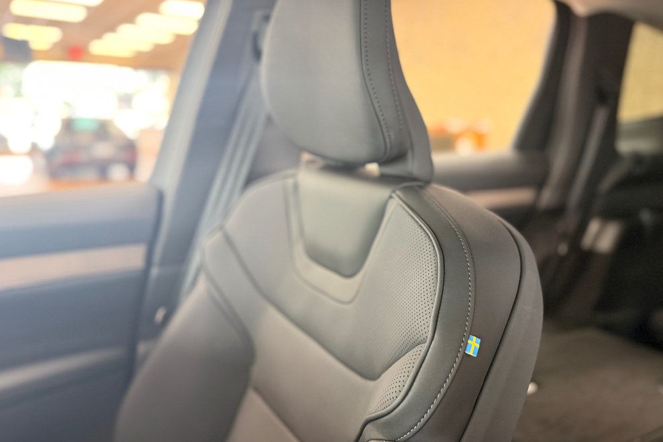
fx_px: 479
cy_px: 201
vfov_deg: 49.5
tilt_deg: -9.7
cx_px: 334
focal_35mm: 26
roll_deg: -0.4
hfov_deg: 69.4
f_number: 1.78
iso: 800
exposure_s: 1/60
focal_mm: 6.76
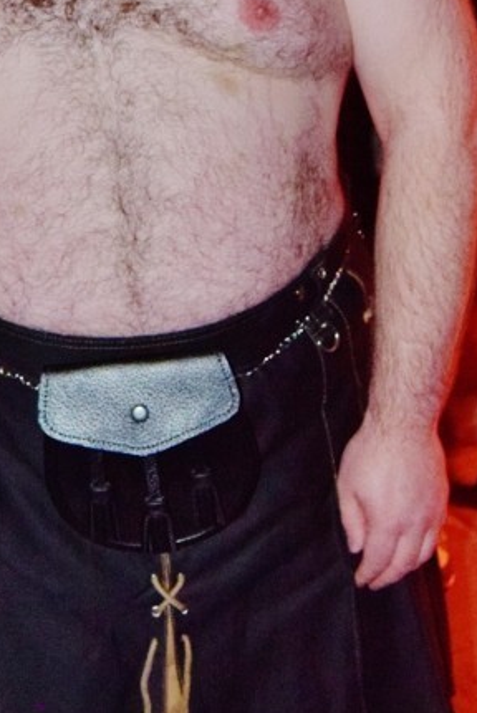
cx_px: -123
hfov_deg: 14.8
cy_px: 147
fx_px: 1766
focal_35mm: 89
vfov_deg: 22.6
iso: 1400
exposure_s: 1/60
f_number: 3.5
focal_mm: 20
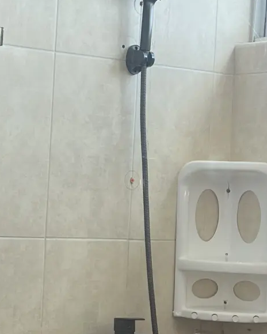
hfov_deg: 13.6
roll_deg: -2.7
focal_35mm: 112
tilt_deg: +0.7
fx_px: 1106
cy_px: 187
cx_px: 6
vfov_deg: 17.2
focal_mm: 5.7
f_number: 1.5
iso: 32
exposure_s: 1/130
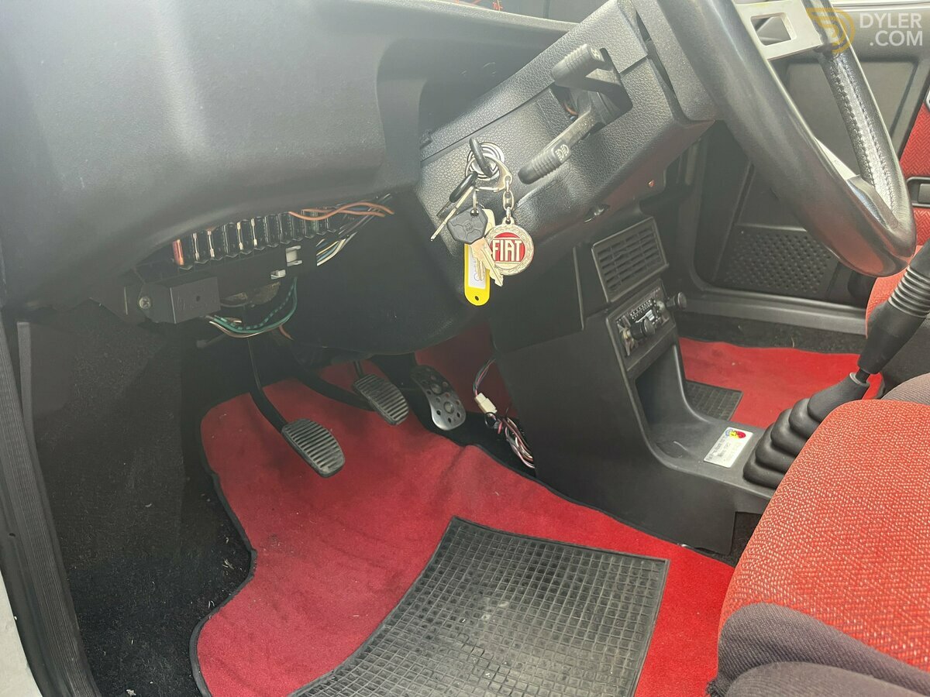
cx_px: 465
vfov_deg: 53.1
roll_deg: -0.4
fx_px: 699
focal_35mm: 26
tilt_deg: -21.2
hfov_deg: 67.3
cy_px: 348
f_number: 1.6
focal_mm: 5.1
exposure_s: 1/66
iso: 125
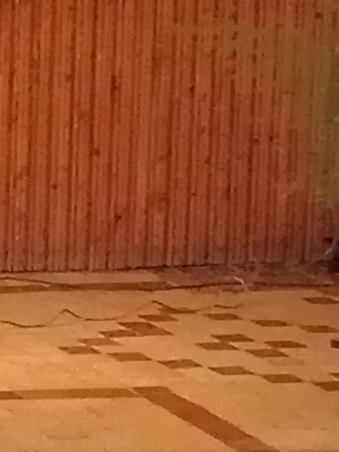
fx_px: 2587
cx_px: -500
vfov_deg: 10.0
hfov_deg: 7.0
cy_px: 131
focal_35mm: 198
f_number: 1.8
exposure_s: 1/16.7
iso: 1600
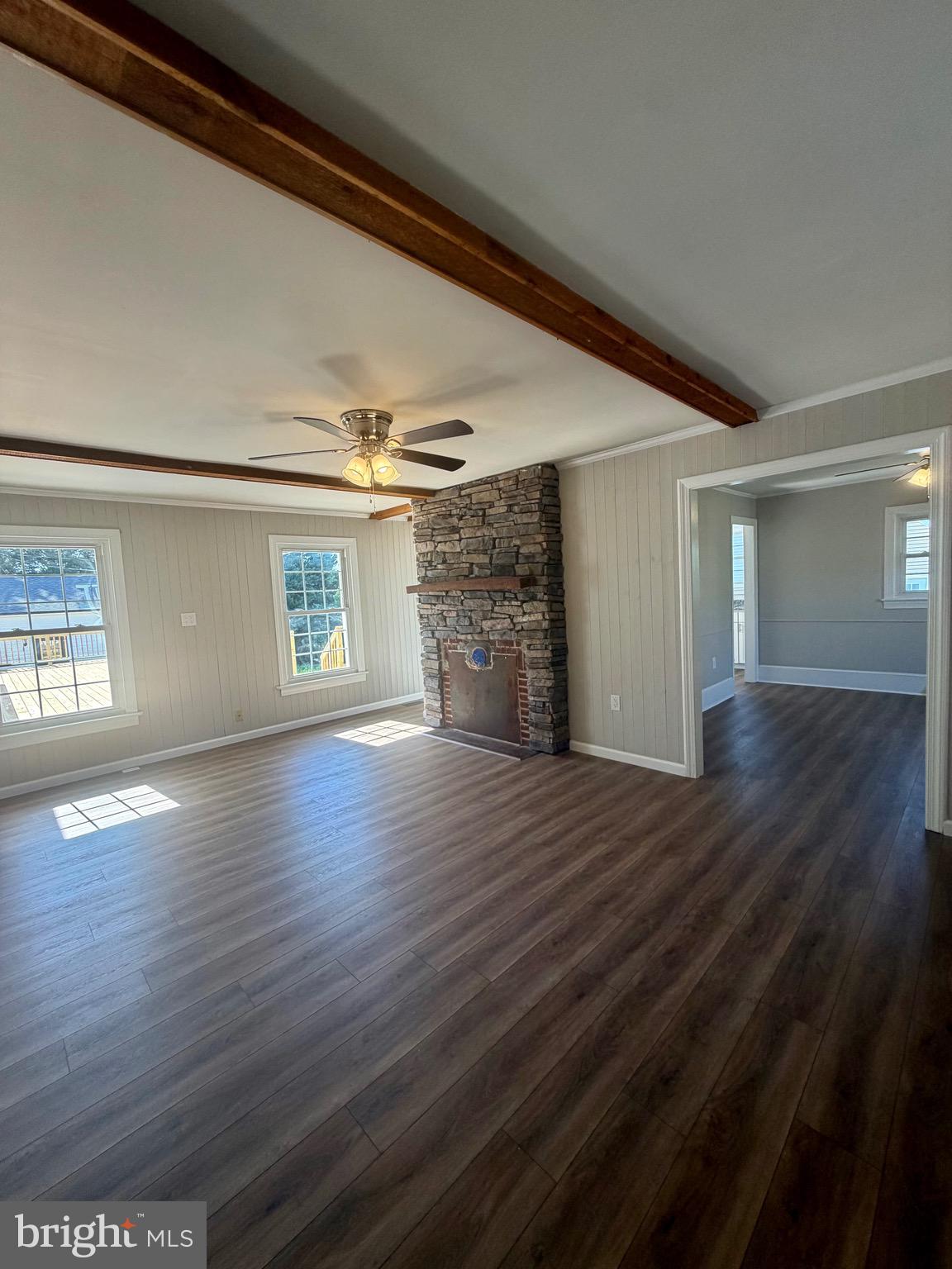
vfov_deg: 102.1
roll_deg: +3.8
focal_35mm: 14
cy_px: 634
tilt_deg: -4.0
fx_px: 513
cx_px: 476
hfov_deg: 85.7
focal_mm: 2.22
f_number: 2.2
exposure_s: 1/120
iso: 100
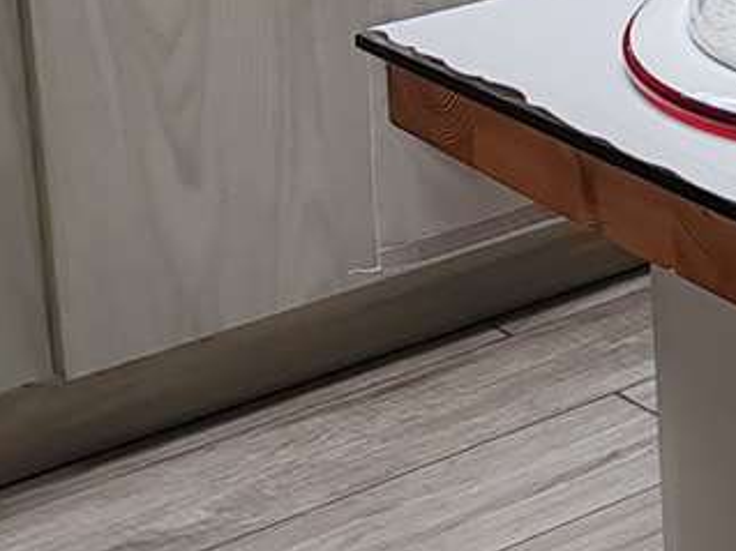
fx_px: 2699
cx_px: 1562
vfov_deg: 11.1
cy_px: -345
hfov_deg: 13.0
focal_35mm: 127
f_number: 1.9
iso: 640
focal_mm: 6.12
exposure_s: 1/100
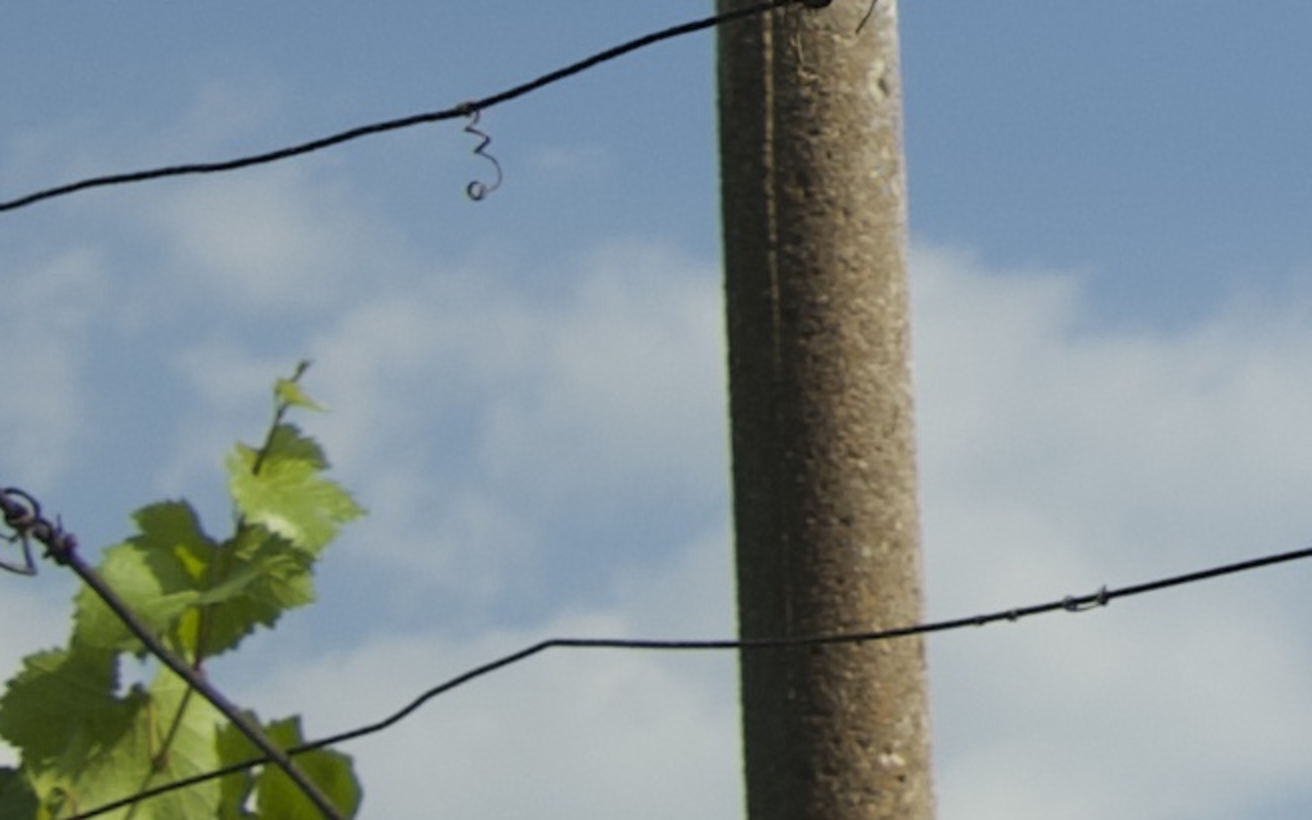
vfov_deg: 6.1
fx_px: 7509
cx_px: 2596
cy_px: -584
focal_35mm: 210
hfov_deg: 9.4
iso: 200
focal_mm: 30
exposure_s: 1/400
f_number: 10
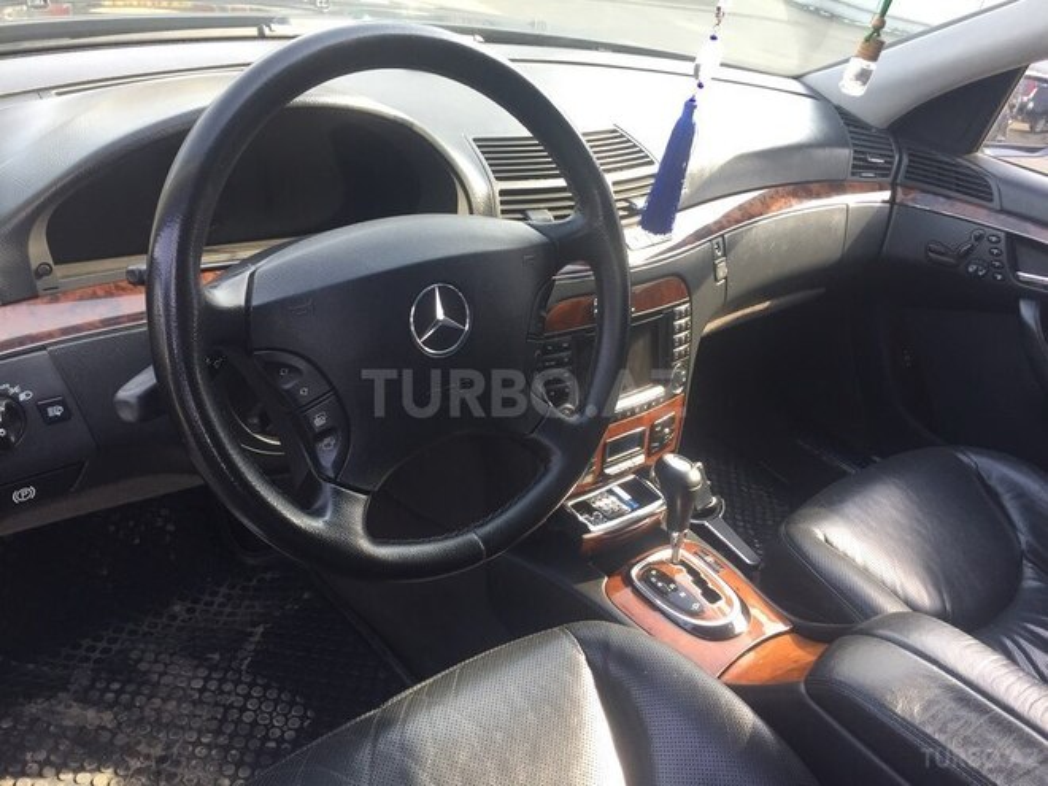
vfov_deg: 48.2
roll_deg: -13.5
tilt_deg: -33.8
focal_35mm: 29
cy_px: 393
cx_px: 524
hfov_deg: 61.7
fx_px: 878
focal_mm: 4.15
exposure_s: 1/100
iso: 40
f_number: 2.2
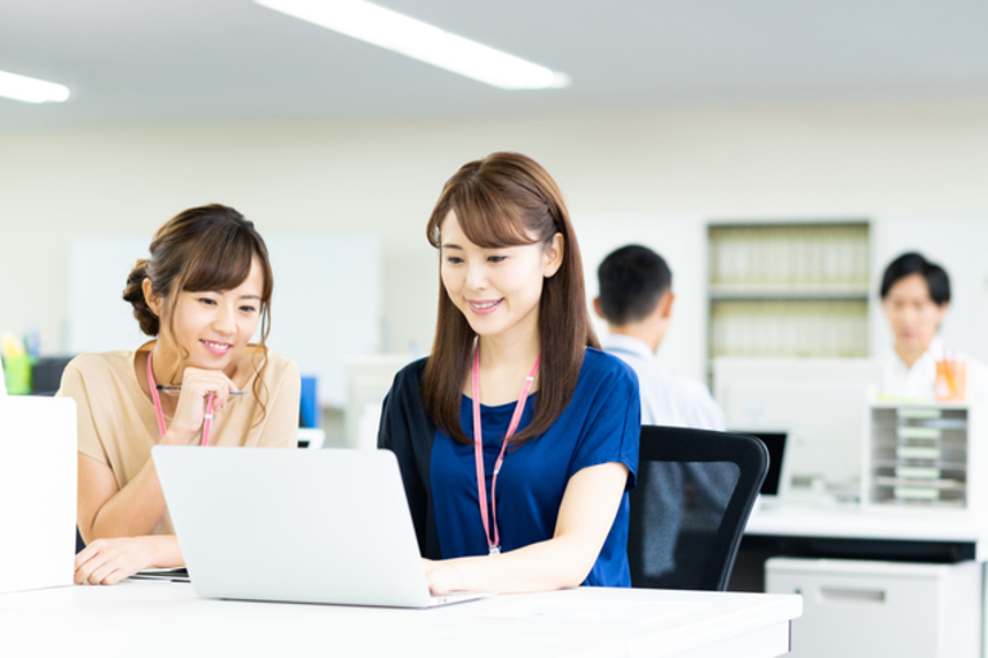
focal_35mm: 85
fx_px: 2332
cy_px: 329
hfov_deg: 23.9
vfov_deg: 16.1
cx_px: 494
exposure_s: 1/160
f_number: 3.2
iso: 800
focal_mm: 85
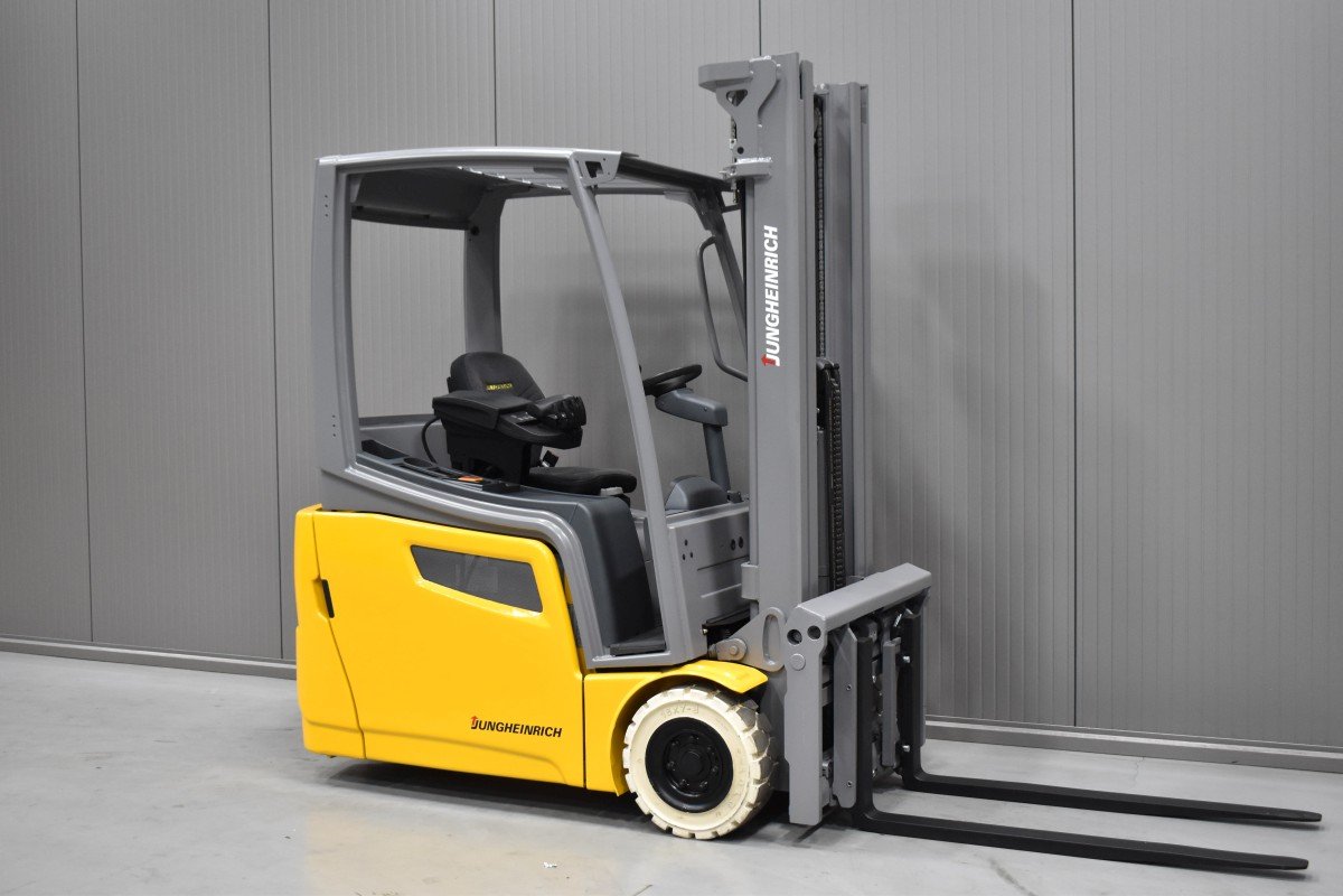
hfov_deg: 46.4
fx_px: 1567
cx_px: 672
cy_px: 448
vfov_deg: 31.9
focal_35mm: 42
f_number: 4.2
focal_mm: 28
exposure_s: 1/60
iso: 1600
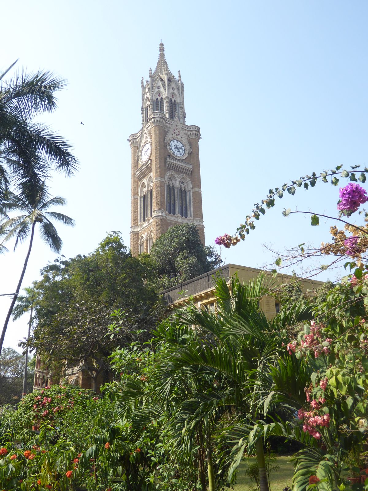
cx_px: 184
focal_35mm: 31
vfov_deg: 58.4
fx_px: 439
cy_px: 246
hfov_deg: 45.4
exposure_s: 1/400
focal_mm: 5.4
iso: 80
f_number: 3.5
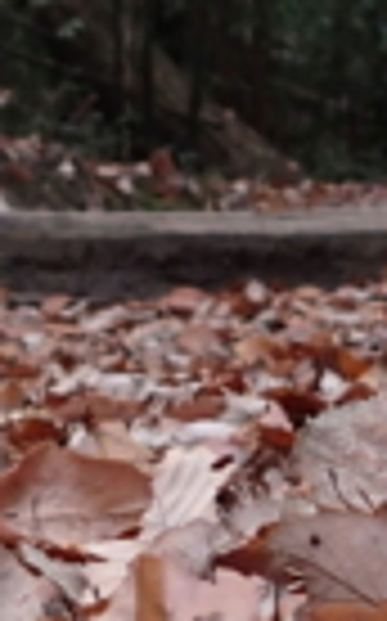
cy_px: 562
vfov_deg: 13.5
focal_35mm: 154
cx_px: 9
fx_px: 2604
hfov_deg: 8.5
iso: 200
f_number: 2
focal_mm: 4.5
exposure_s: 1/30
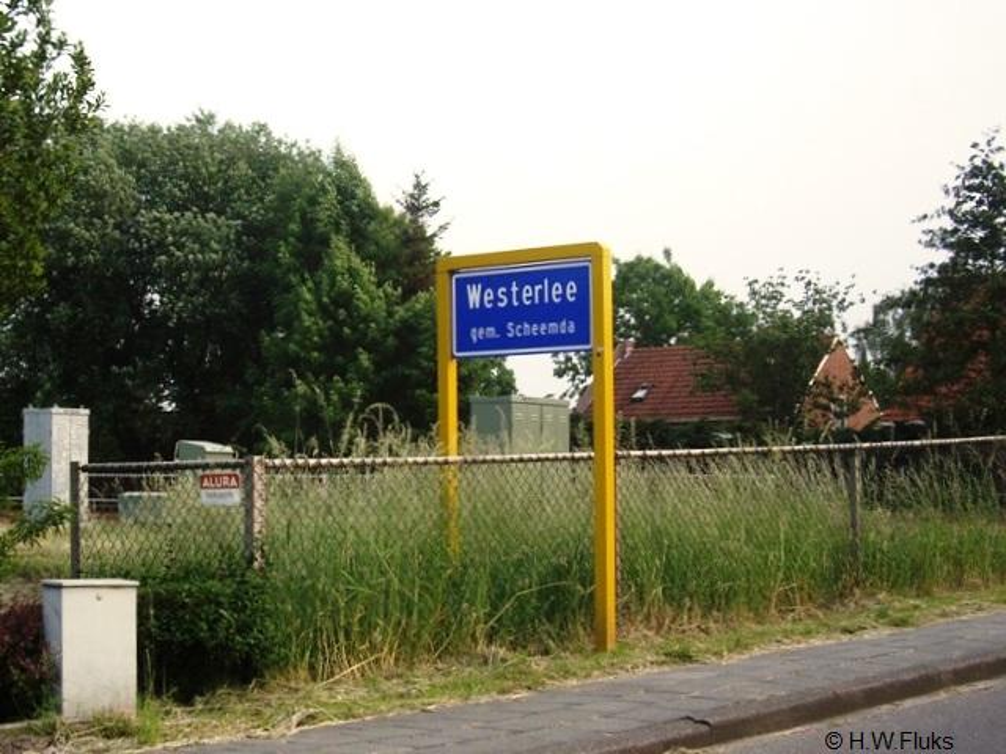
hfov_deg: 49.0
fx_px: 1104
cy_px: 377
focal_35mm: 38
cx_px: 503
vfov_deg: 37.7
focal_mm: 7.9
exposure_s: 1/320
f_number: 2.8
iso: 64
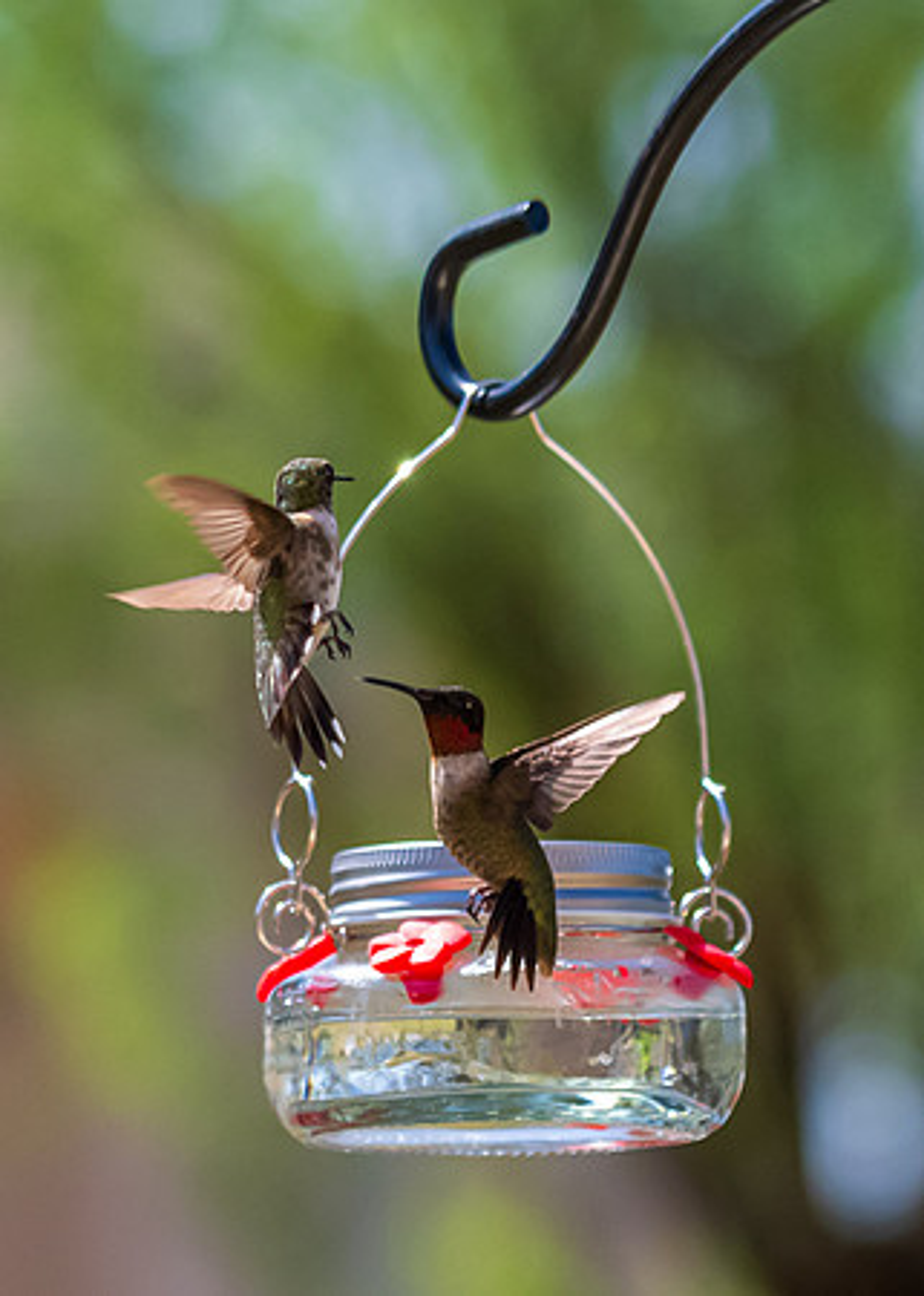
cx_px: 272
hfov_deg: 2.2
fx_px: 24103
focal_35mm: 655
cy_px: 973
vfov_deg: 3.1
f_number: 5.6
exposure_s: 1/3200
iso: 2000
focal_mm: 200
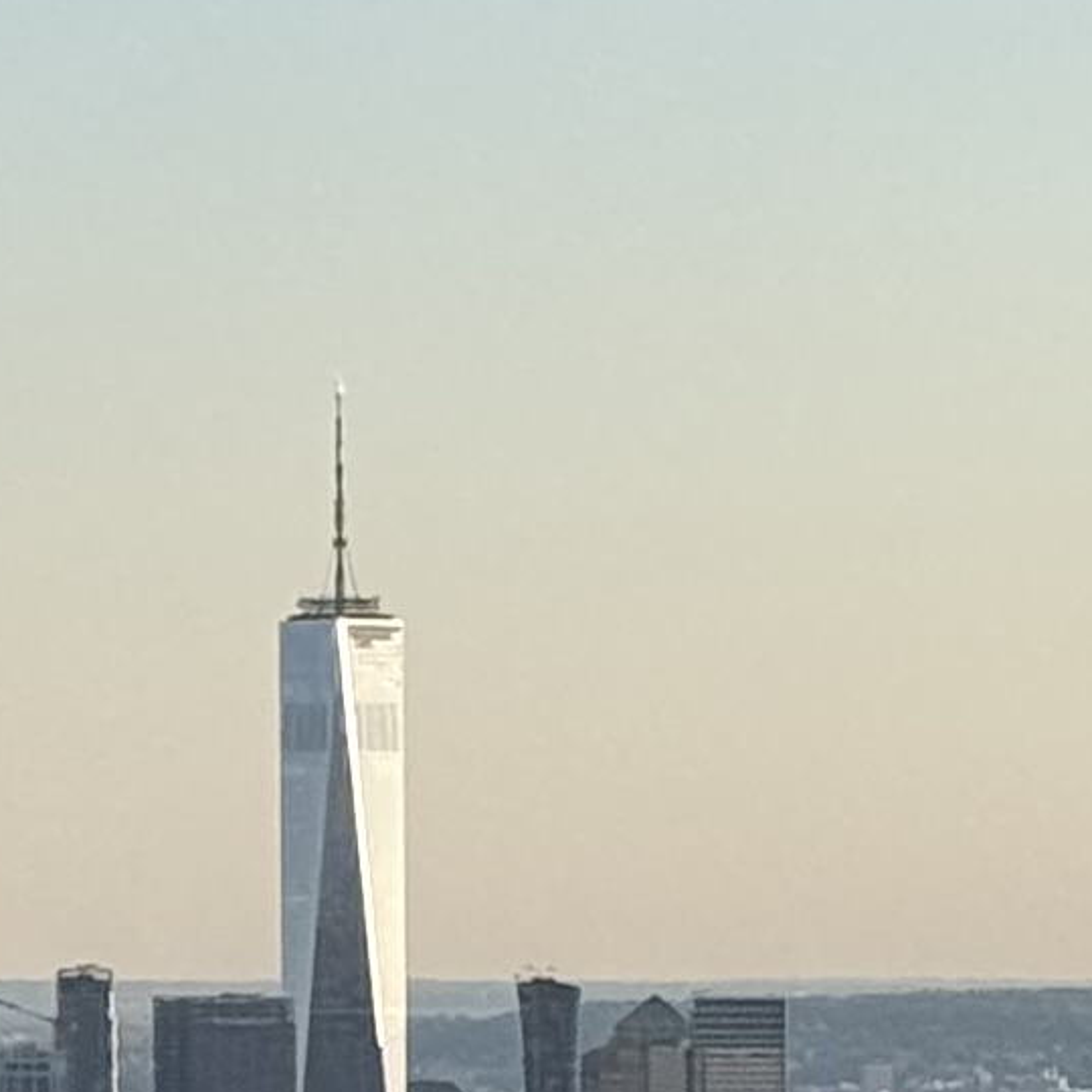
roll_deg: +0.3
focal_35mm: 317
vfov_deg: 5.5
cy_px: 344
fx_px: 11314
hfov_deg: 5.4
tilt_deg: +2.8
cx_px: -1033
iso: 64
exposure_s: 1/2415
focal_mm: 6.76
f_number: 1.78
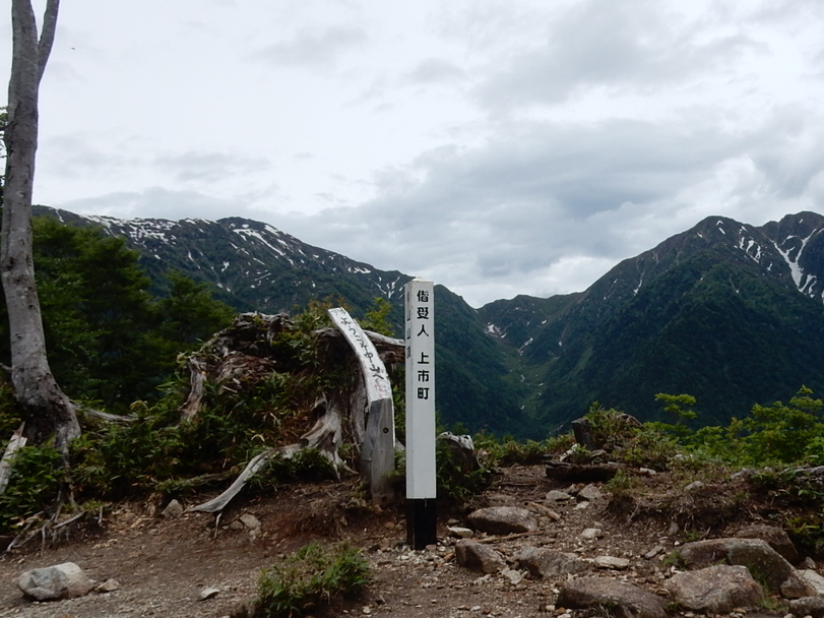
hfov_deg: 49.7
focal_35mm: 37
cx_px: 507
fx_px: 881
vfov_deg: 38.7
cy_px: 299
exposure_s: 1/2000
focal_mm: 4.5
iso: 125
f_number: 4.2
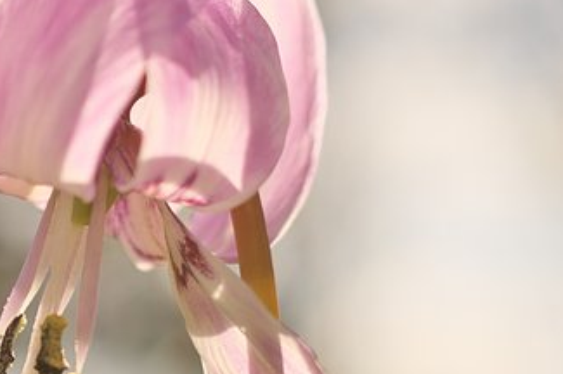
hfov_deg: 24.5
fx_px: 1293
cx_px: 213
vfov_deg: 16.4
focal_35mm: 83
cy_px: 114
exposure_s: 1/2000
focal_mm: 35
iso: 200
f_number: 4
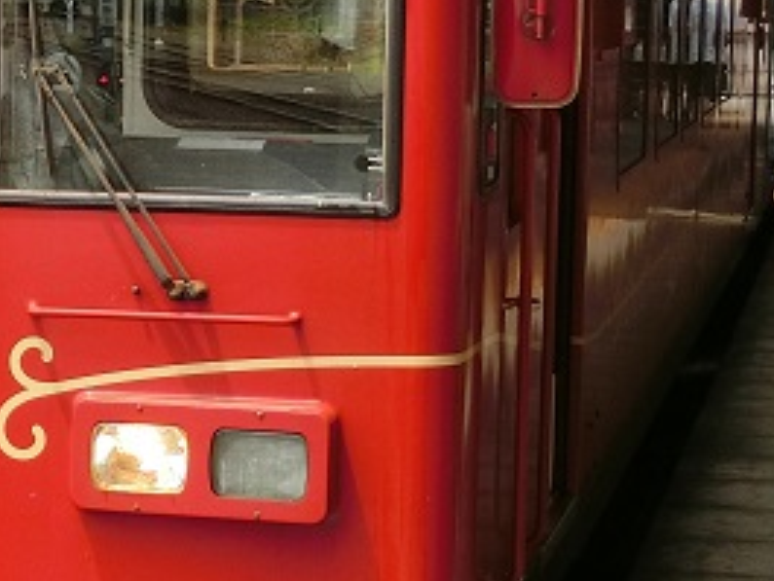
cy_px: 155
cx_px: -155
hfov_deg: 12.3
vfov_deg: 9.4
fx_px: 3512
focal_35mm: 157
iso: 80
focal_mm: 9.3
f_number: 4.7
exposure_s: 1/250
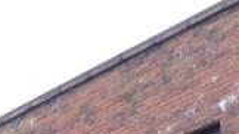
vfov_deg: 4.2
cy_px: 518
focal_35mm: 268
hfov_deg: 8.0
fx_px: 1698
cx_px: 75
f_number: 3.9
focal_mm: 6.9
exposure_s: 1/60
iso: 100
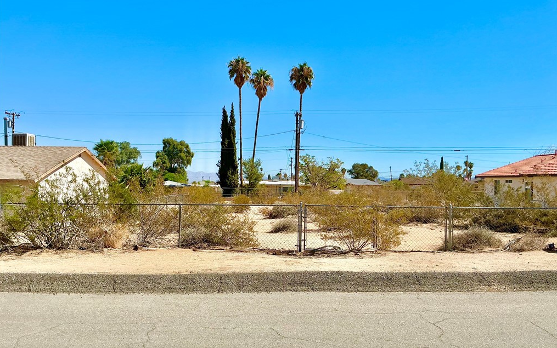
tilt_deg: +2.4
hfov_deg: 61.2
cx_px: 278
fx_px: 471
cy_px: 178
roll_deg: -0.7
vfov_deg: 40.6
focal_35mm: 31
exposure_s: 1/2959
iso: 25
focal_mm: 3
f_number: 1.8
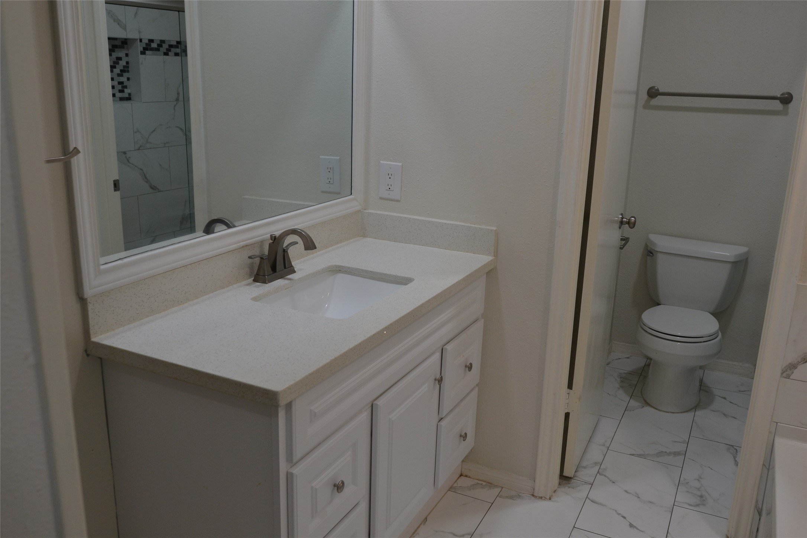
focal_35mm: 30
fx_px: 672
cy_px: 269
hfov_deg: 61.9
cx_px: 404
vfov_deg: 43.6
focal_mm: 20
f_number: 4.5
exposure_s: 1/80
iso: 400
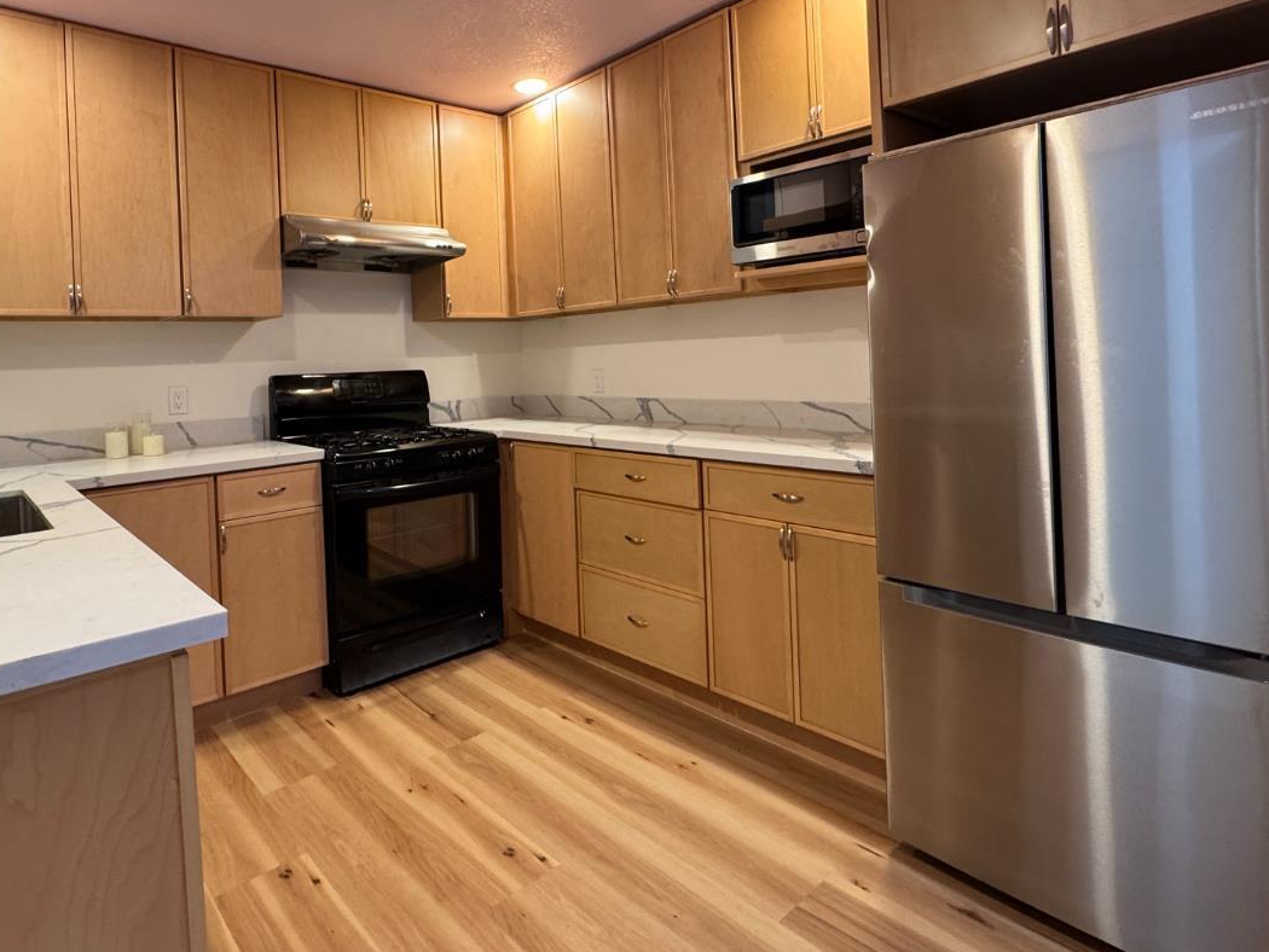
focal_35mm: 20
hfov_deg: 81.0
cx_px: 525
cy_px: 361
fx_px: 733
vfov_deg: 65.1
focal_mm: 2.22
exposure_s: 1/60
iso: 250
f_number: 2.2
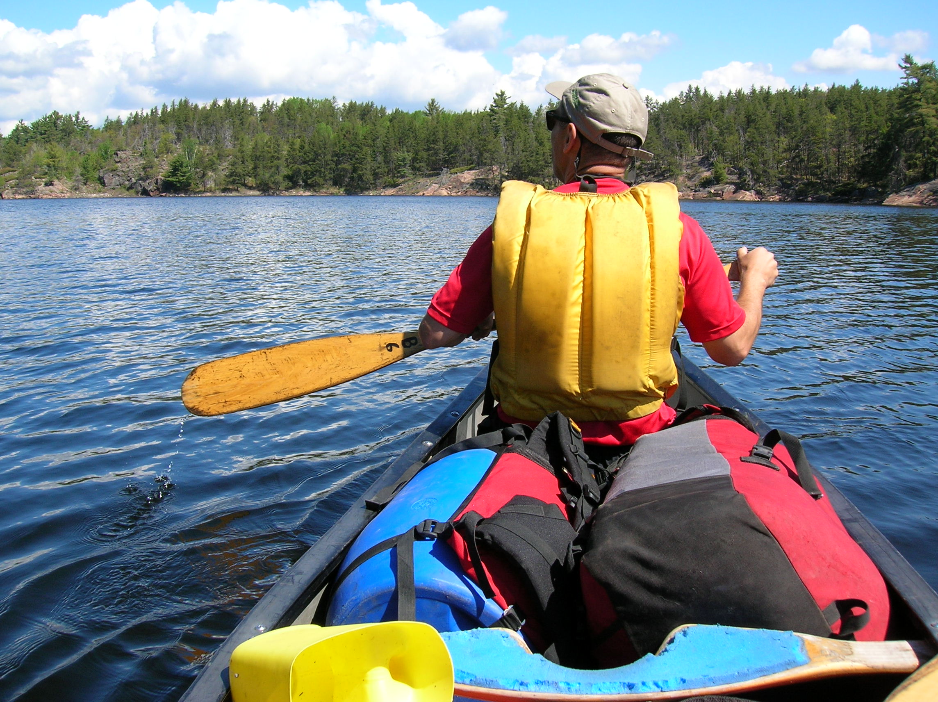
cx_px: 469
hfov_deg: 54.0
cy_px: 351
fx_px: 921
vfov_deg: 41.7
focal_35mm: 34
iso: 50
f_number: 4.9
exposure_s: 1/287
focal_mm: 5.7
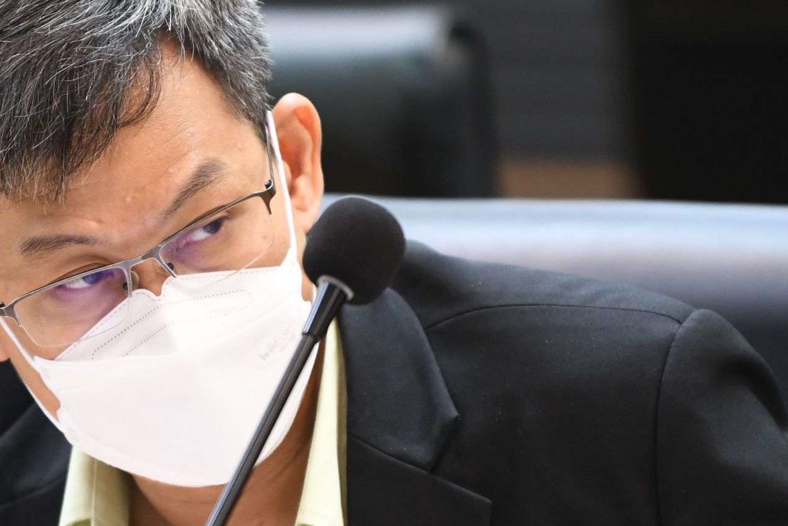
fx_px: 14163
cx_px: 164
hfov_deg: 3.2
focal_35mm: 647
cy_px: 345
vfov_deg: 2.1
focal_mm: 200
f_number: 2.8
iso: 1600
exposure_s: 1/125
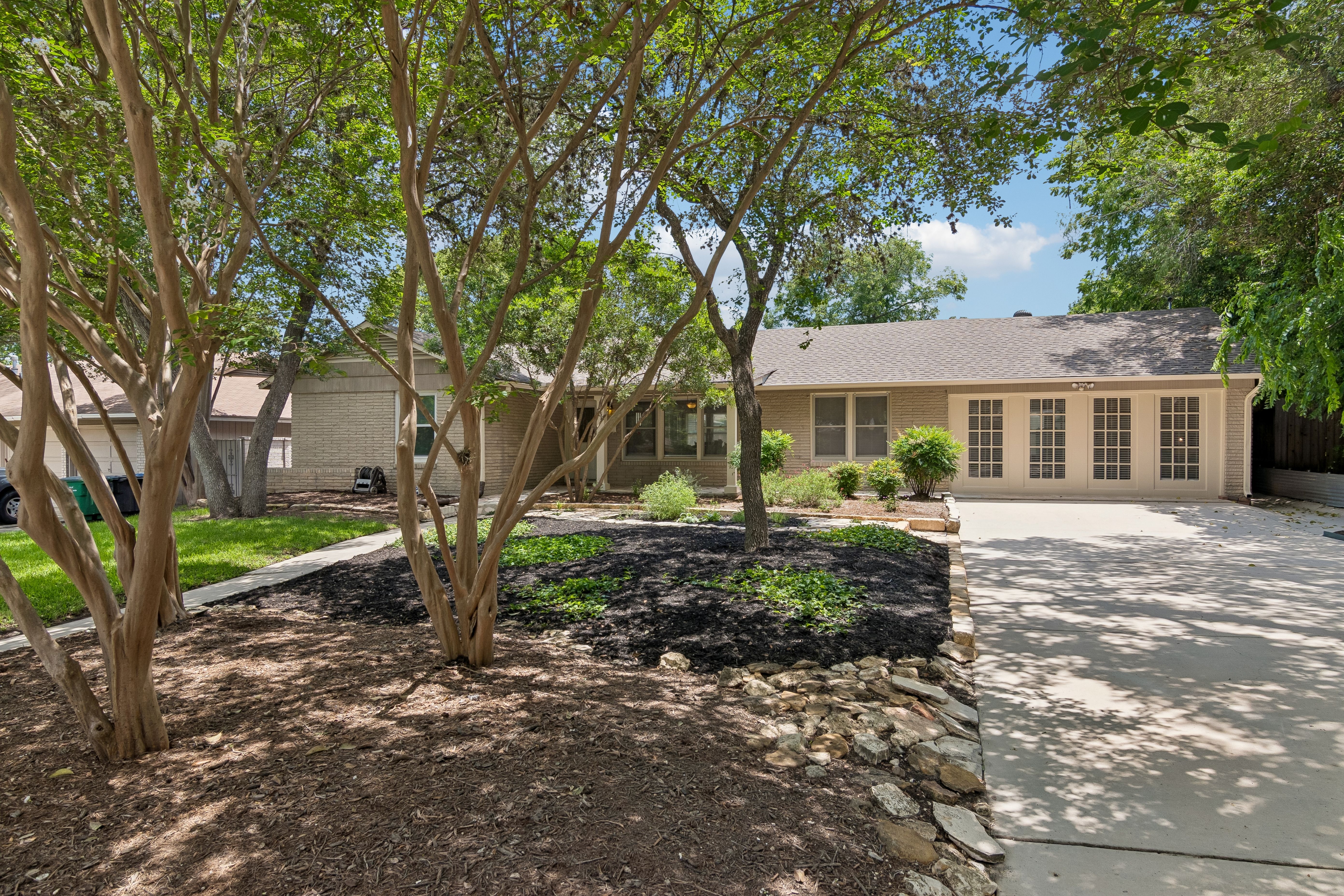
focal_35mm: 21
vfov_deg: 59.5
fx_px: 784
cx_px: 672
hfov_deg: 81.2
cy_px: 448
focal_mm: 14
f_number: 8
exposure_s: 1/200
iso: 100
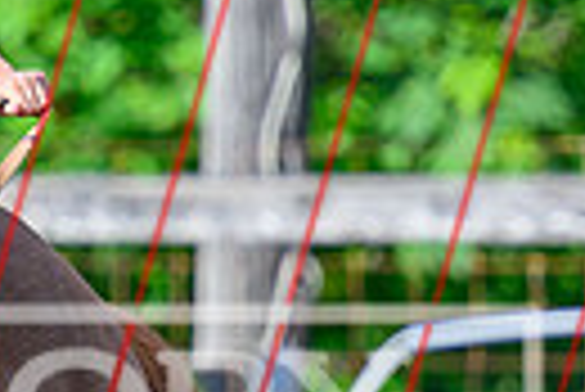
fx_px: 16447
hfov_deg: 2.0
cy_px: 234
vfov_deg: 1.4
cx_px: -367
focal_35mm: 1011
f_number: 2.8
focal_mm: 150
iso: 250
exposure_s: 1/2500
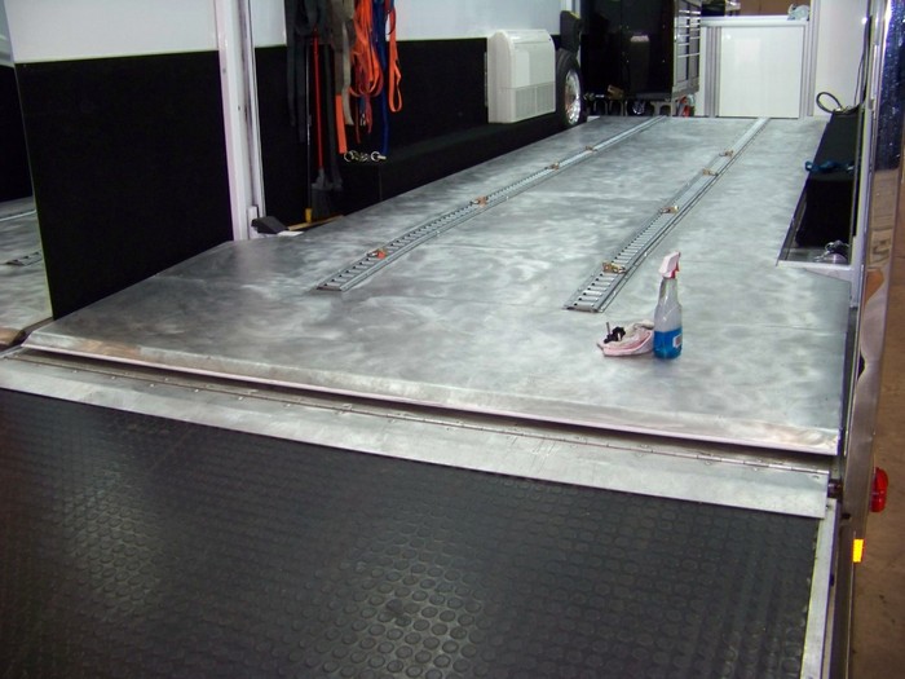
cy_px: 340
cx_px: 452
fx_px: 941
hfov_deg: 51.4
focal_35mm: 36
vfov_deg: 39.7
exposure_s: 1/30
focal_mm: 5.85
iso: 200
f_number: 2.8
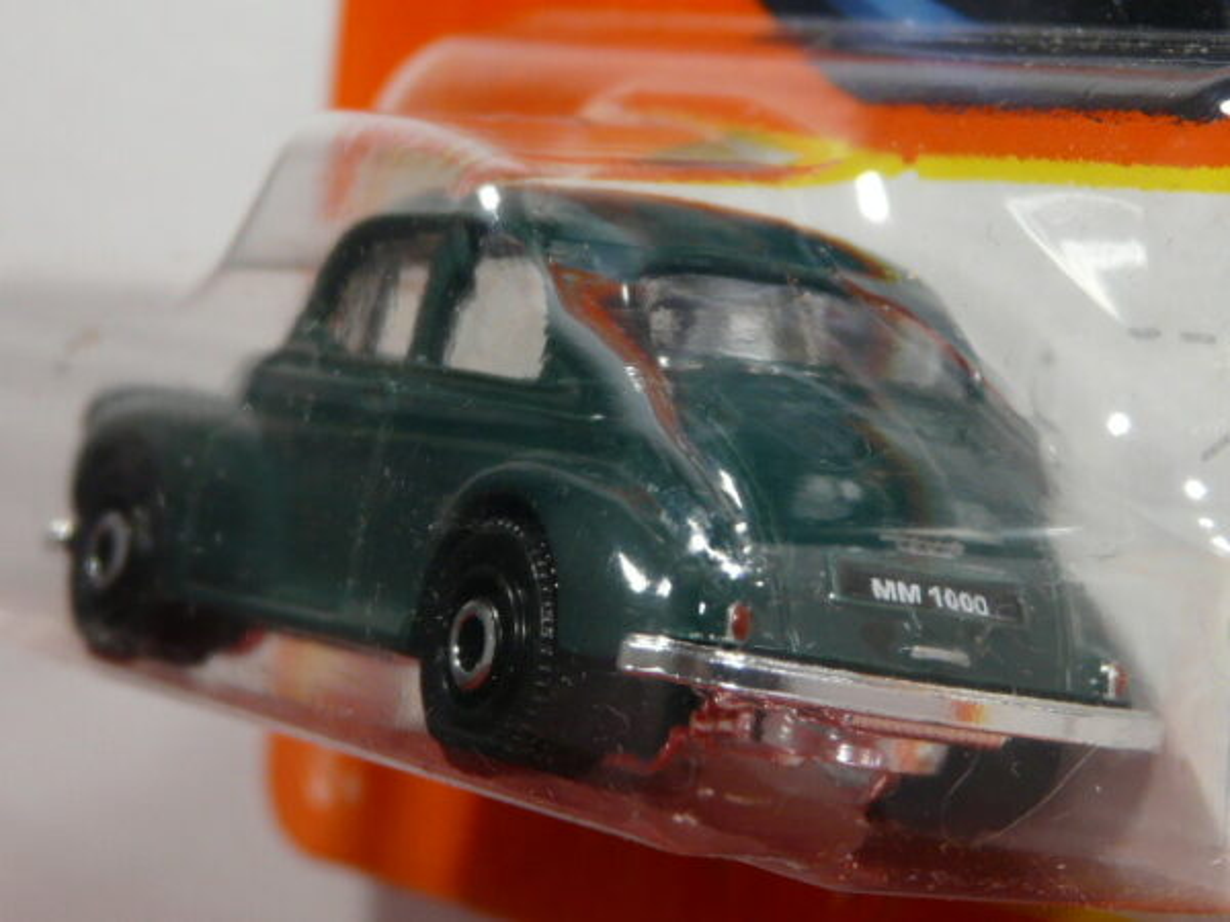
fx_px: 4939
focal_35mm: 139
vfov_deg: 10.7
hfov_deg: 14.2
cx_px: 615
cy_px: 461
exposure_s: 1/50
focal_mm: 14.3
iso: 100
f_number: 3.6
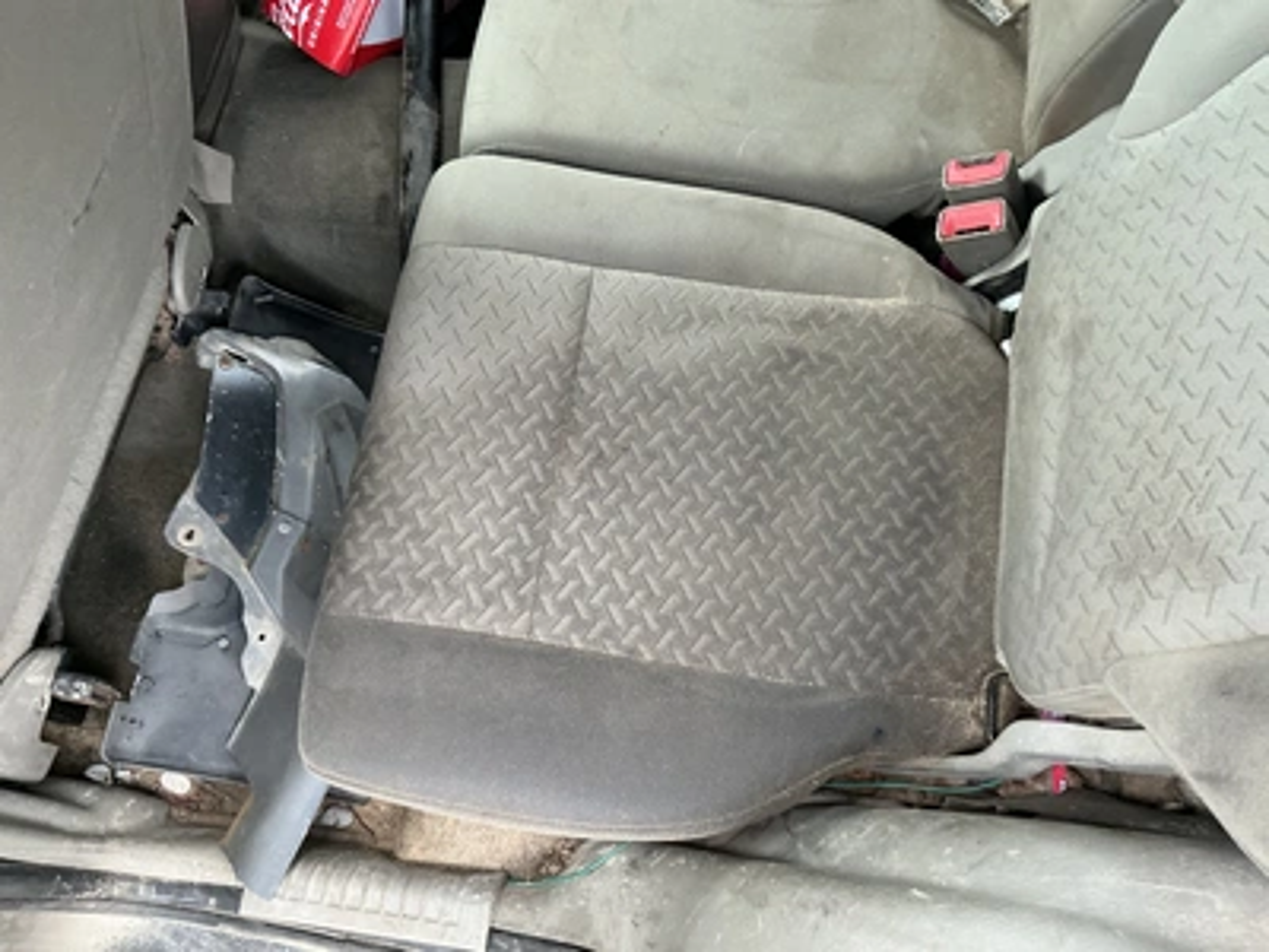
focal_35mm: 28
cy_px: 476
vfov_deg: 49.7
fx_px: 1026
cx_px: 634
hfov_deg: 63.4
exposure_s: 1/61
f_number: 1.8
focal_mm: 3
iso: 64
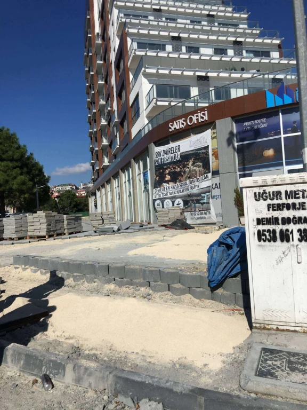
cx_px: 154
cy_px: 205
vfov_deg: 61.7
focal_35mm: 29
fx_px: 343
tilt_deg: +3.3
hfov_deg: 48.2
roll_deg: +2.8
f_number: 2.2
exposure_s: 1/3846
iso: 25
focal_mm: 4.15
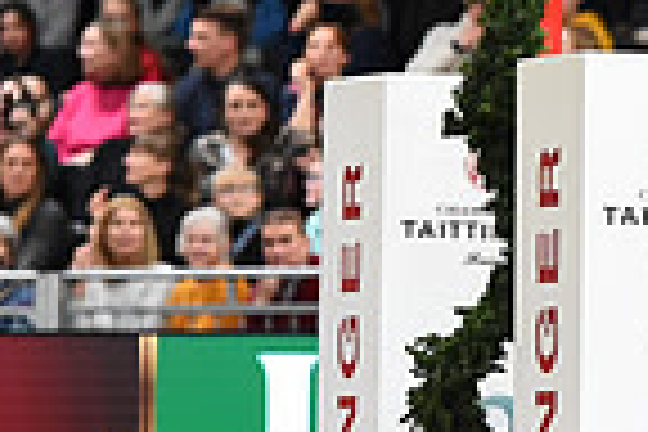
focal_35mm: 586
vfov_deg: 2.3
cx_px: 1256
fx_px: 10547
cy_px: 144
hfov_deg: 3.5
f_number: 4
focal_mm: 145
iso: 5000
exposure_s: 1/800
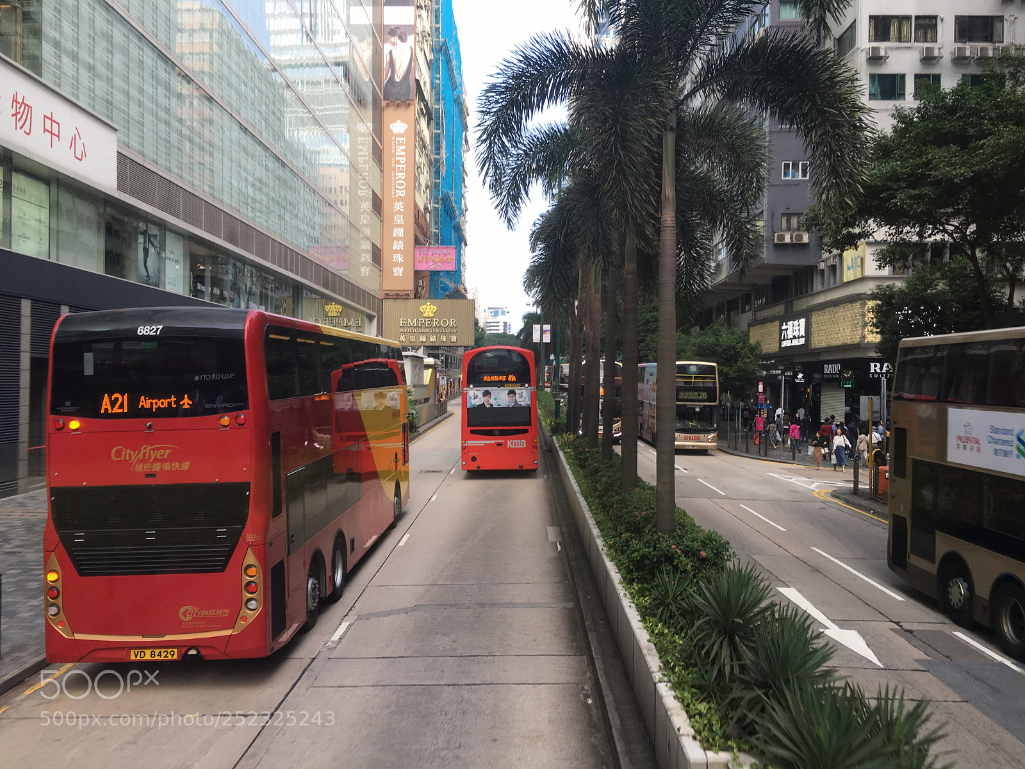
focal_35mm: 29
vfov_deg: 48.2
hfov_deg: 61.7
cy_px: 384
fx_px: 859
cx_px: 512
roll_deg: -0.5
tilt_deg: +0.4
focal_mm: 4.15
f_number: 2.2
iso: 25
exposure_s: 1/201
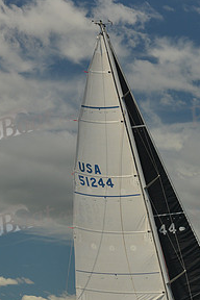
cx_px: 136
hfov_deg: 9.7
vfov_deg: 14.4
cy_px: 266
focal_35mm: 141
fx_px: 1175
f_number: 8
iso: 400
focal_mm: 70
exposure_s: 1/800
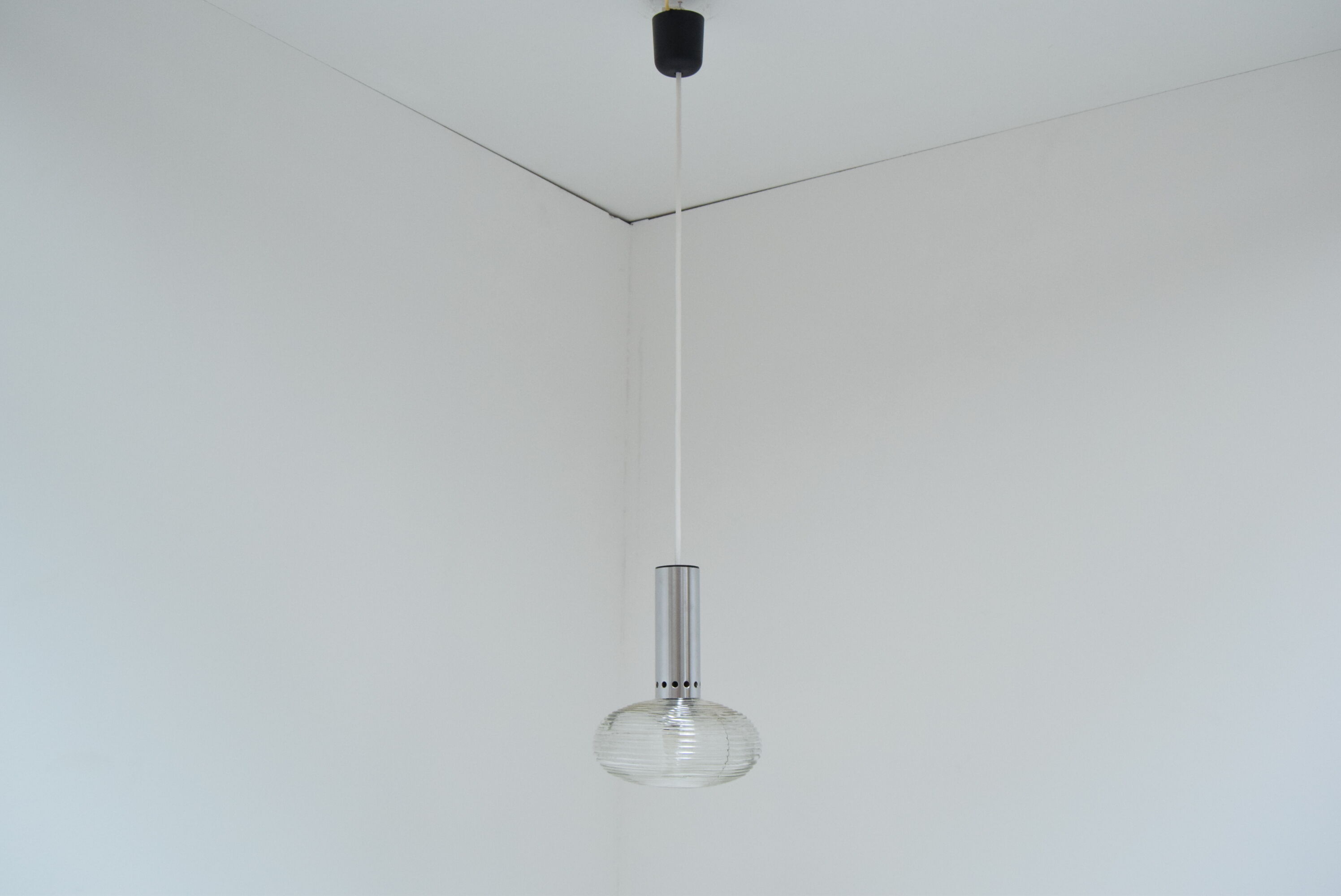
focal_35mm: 33
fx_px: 1230
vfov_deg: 40.0
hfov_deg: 57.2
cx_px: 670
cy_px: 448
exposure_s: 1/100
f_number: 5
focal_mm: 22
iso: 1600
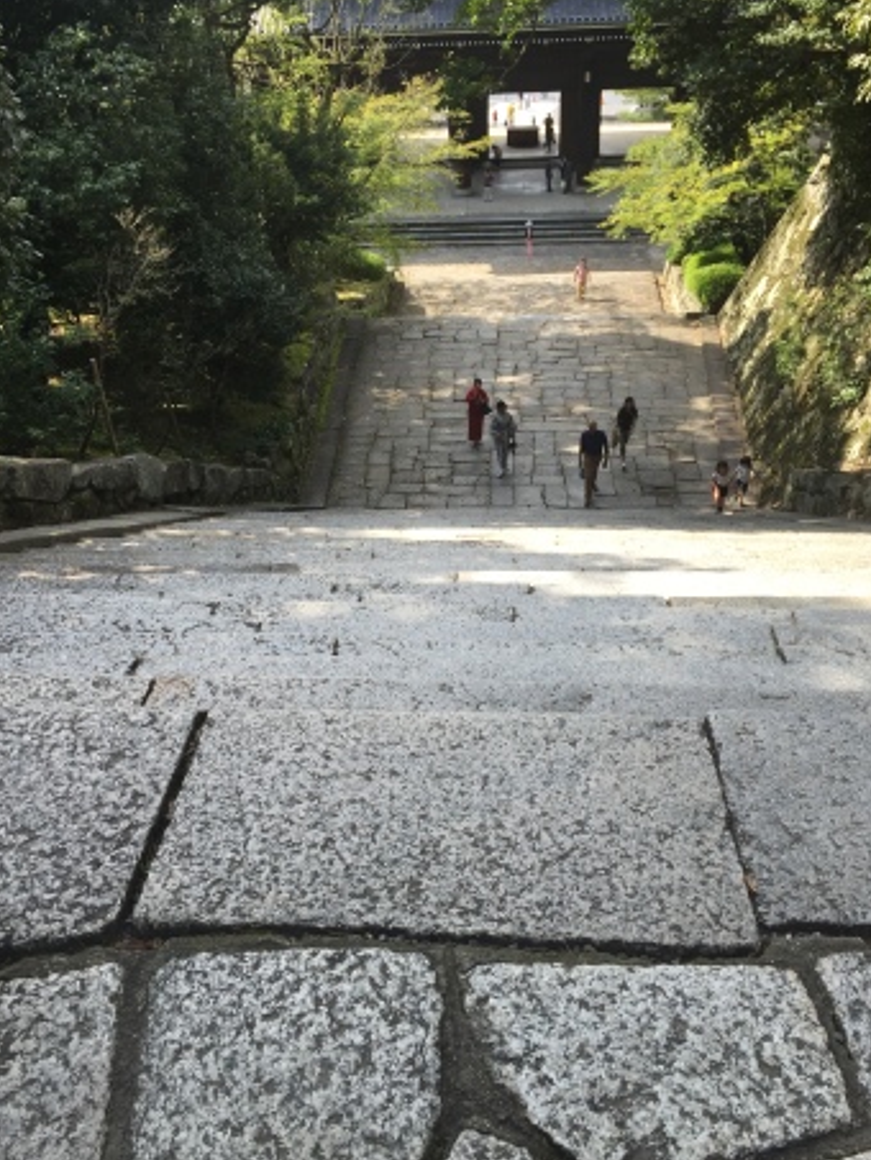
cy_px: 540
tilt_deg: -32.6
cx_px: 409
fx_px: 1073
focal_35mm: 32
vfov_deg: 56.8
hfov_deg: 44.2
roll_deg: +4.5
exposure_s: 1/488
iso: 32
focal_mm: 4.15
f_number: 2.2
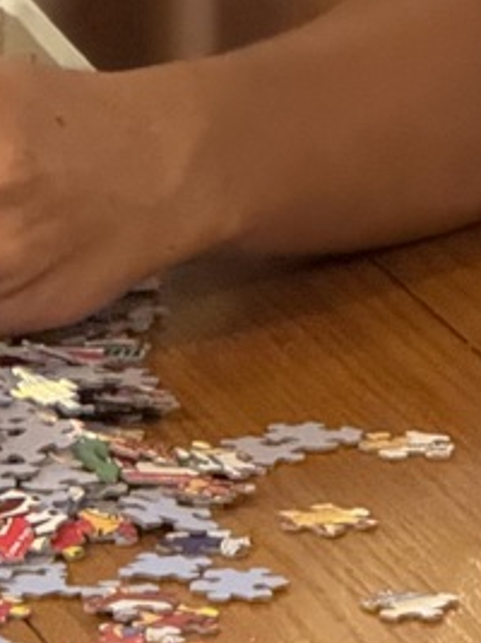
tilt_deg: -12.9
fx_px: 8548
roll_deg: +0.1
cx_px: -342
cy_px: -210
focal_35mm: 461
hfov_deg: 3.2
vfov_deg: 4.3
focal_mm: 15.66
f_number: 2.8
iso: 1250
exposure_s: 1/40
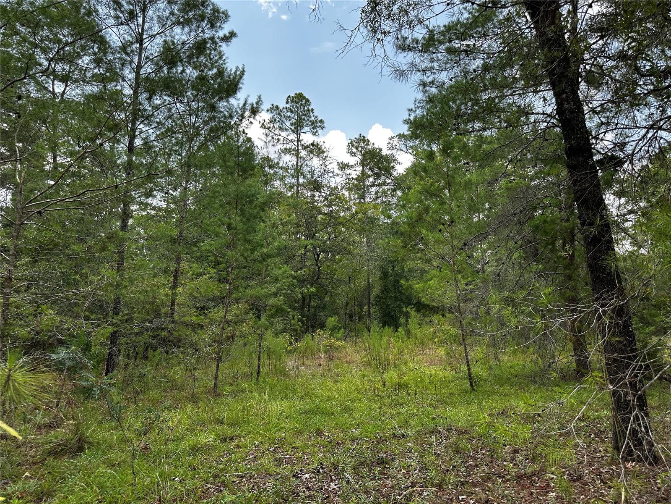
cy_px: 252
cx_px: 336
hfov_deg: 71.6
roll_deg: +0.1
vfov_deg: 56.8
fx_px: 465
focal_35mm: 24
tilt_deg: +7.0
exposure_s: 1/943
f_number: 1.78
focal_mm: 6.86
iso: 80
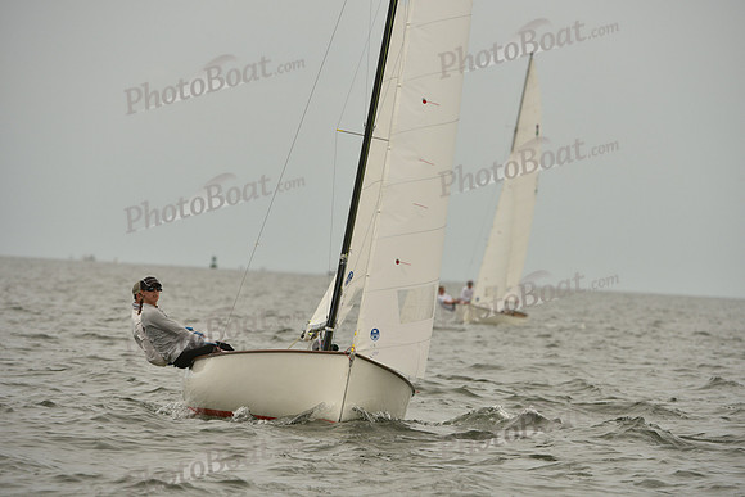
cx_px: 372
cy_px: 248
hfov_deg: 6.1
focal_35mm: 340
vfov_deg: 4.0
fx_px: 7037
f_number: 7.1
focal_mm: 340
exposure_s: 1/1250
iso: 320
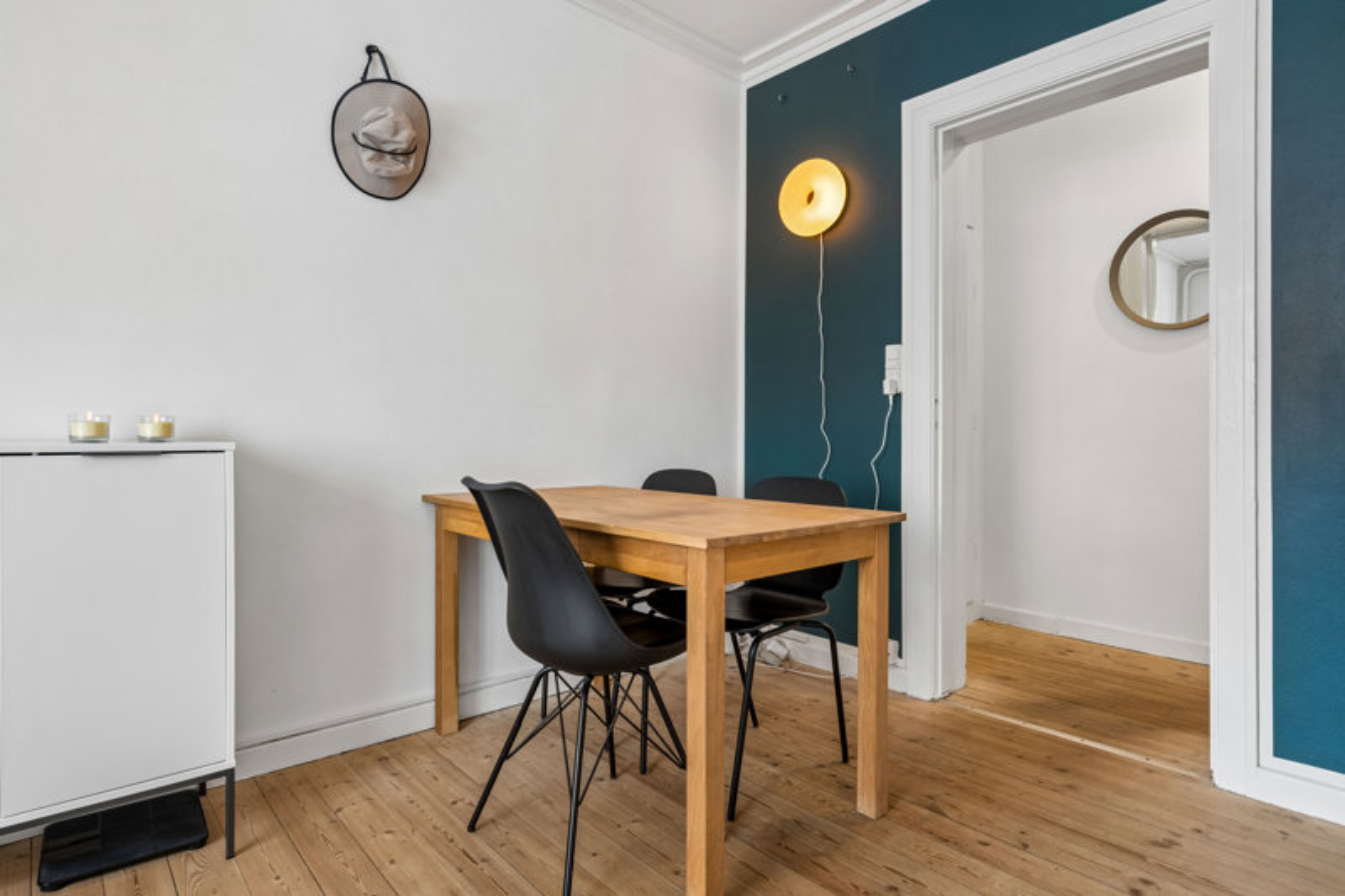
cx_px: 672
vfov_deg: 64.5
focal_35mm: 19
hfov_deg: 86.9
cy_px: 448
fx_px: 710
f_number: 11
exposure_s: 1.3
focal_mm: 19
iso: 125
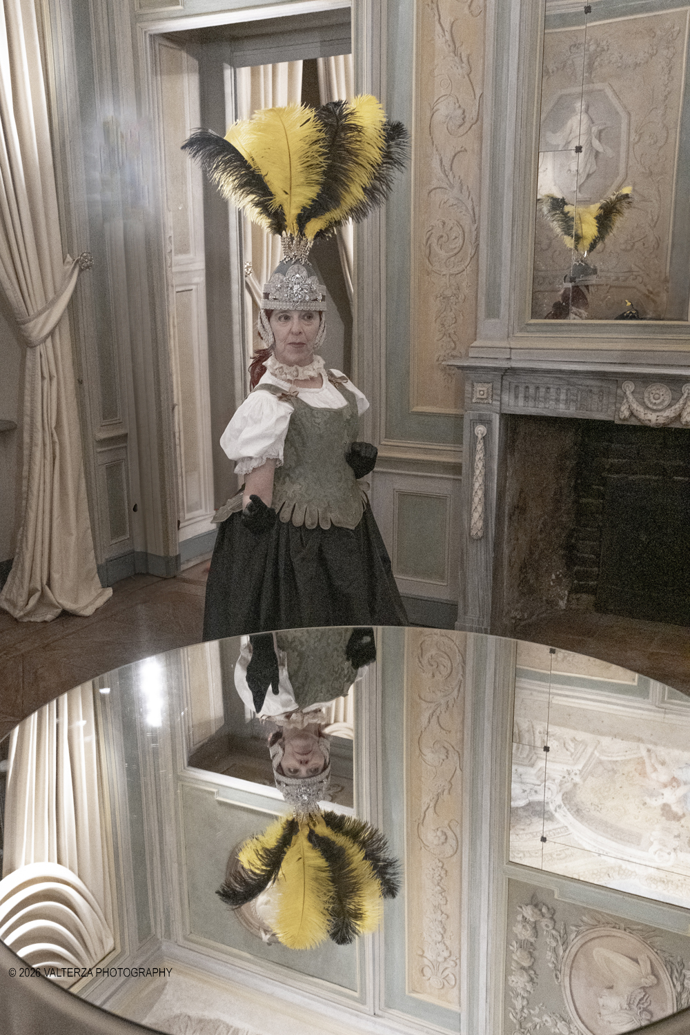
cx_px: 345
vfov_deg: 58.7
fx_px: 920
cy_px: 518
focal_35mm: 32
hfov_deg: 41.1
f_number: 4
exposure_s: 1/125
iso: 5000
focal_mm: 21.2
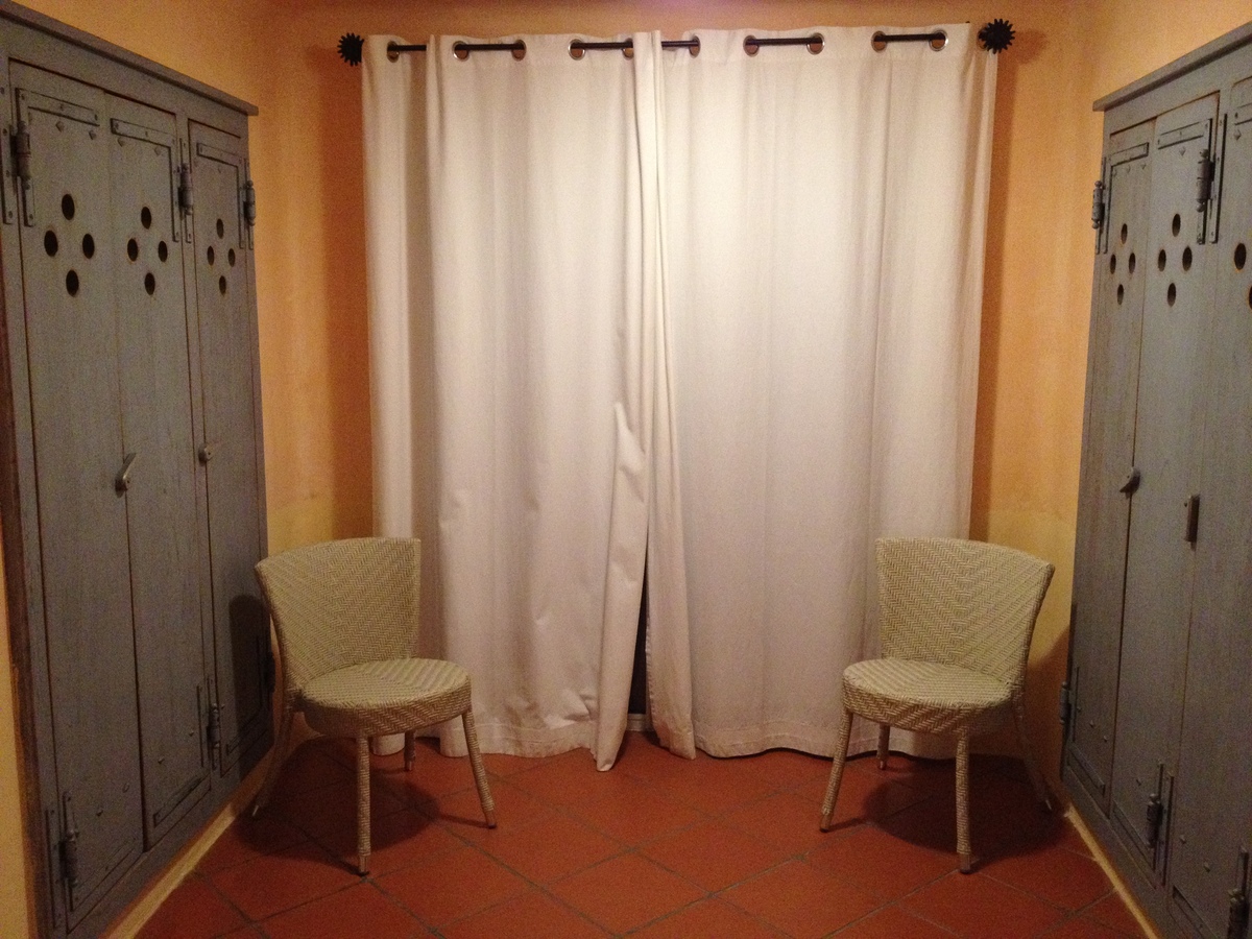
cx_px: 626
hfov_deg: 52.6
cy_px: 470
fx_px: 1266
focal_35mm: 35
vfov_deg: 40.7
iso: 400
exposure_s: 1/20
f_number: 2.4
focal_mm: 4.28
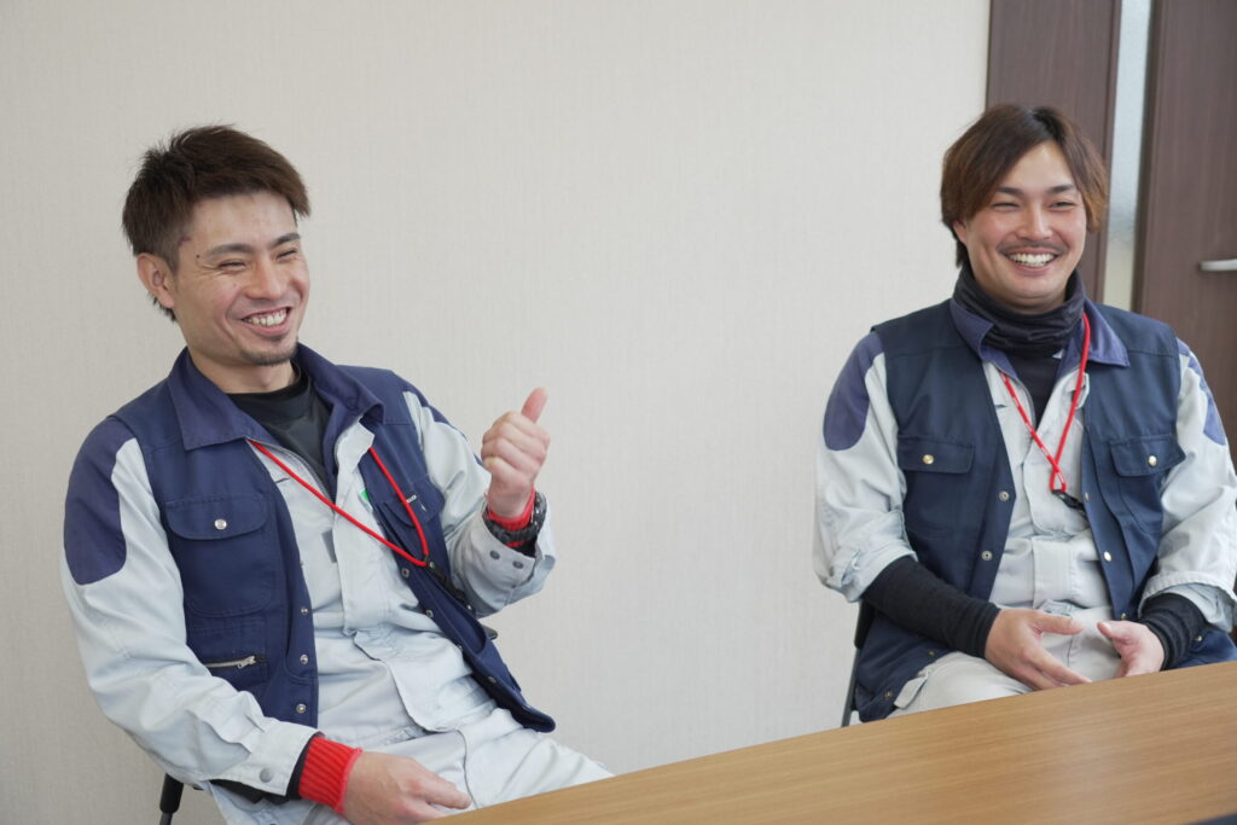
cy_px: 412
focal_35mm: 45
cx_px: 618
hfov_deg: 43.6
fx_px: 1546
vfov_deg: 29.9
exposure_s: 1/250
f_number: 2.8
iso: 640
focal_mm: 30
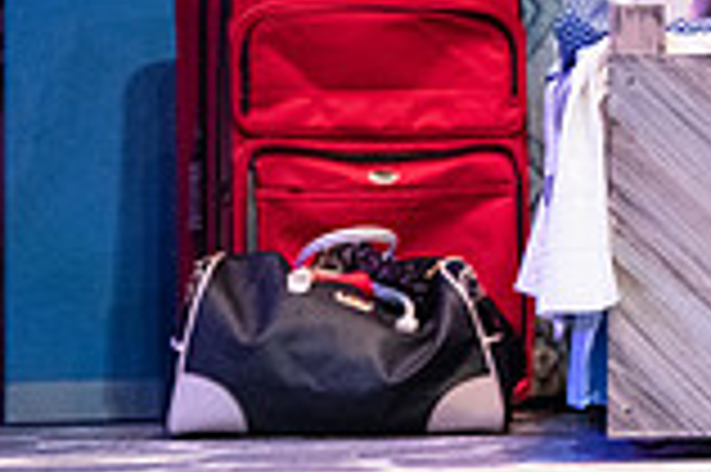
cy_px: -321
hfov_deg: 4.5
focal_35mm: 459
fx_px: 9056
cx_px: 1076
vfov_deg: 3.0
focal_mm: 125
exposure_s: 1/400
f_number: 3.2
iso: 4000
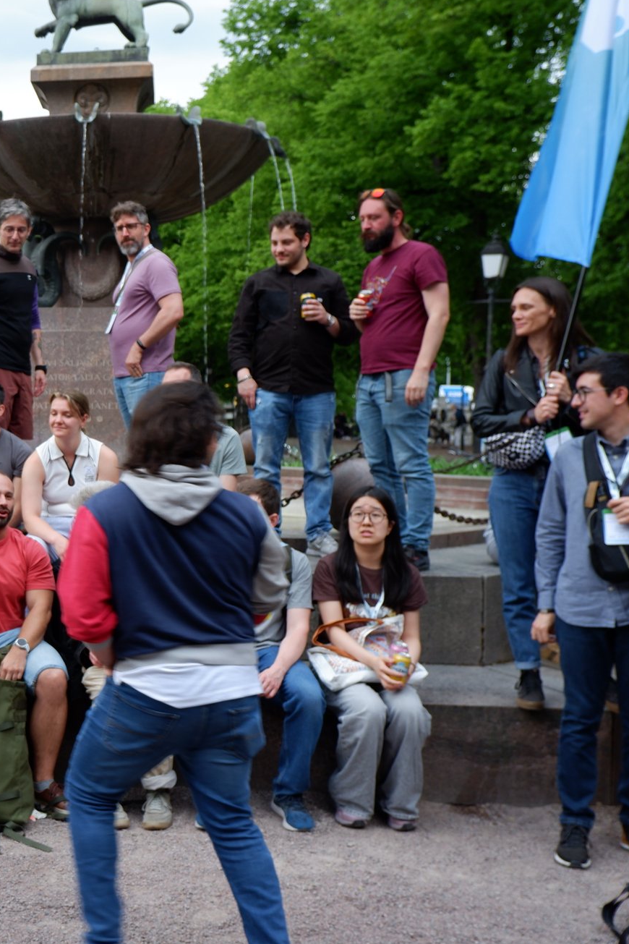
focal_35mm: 46
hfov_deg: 27.0
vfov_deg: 42.7
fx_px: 1205
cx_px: -49
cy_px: 475
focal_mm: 20.9
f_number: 4.2
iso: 200
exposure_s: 1/125
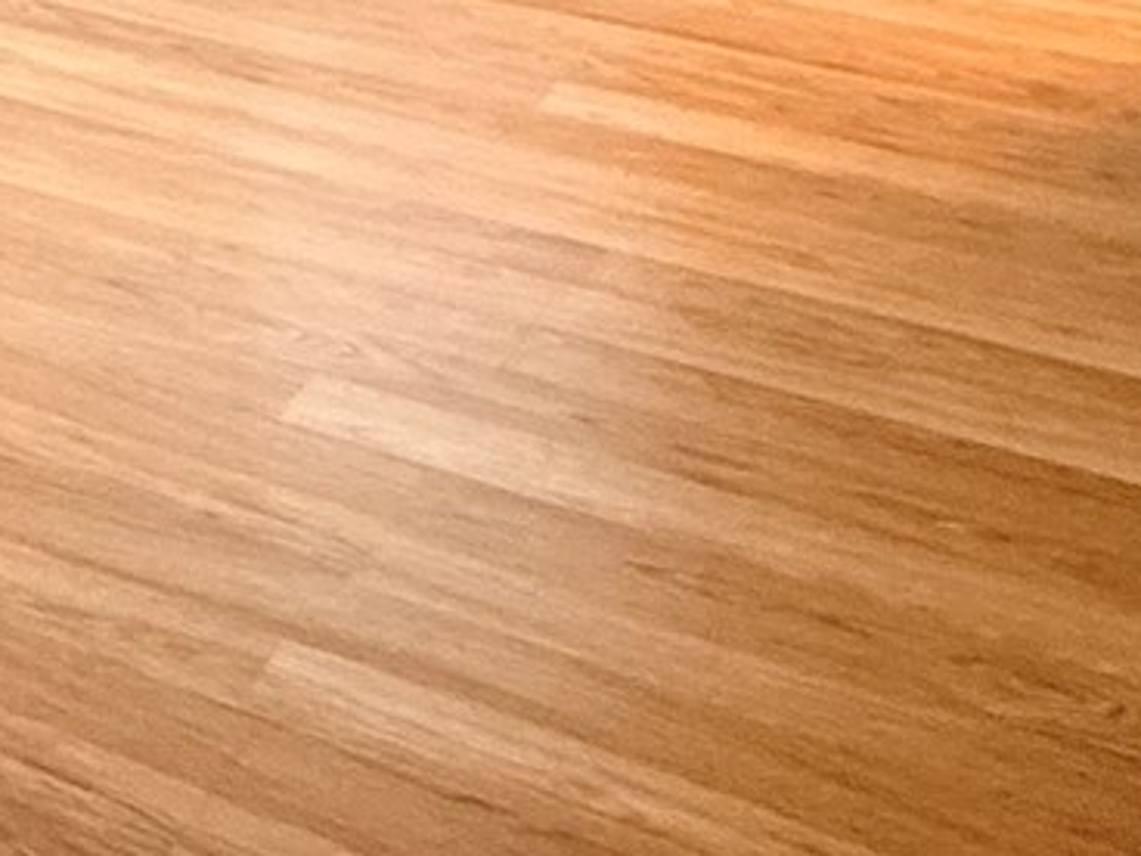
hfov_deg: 23.0
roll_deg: +0.6
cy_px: -971
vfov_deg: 14.7
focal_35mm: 78
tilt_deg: +0.0
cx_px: -214
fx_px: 2571
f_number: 2.2
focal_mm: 2.22
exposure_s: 1/60
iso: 500
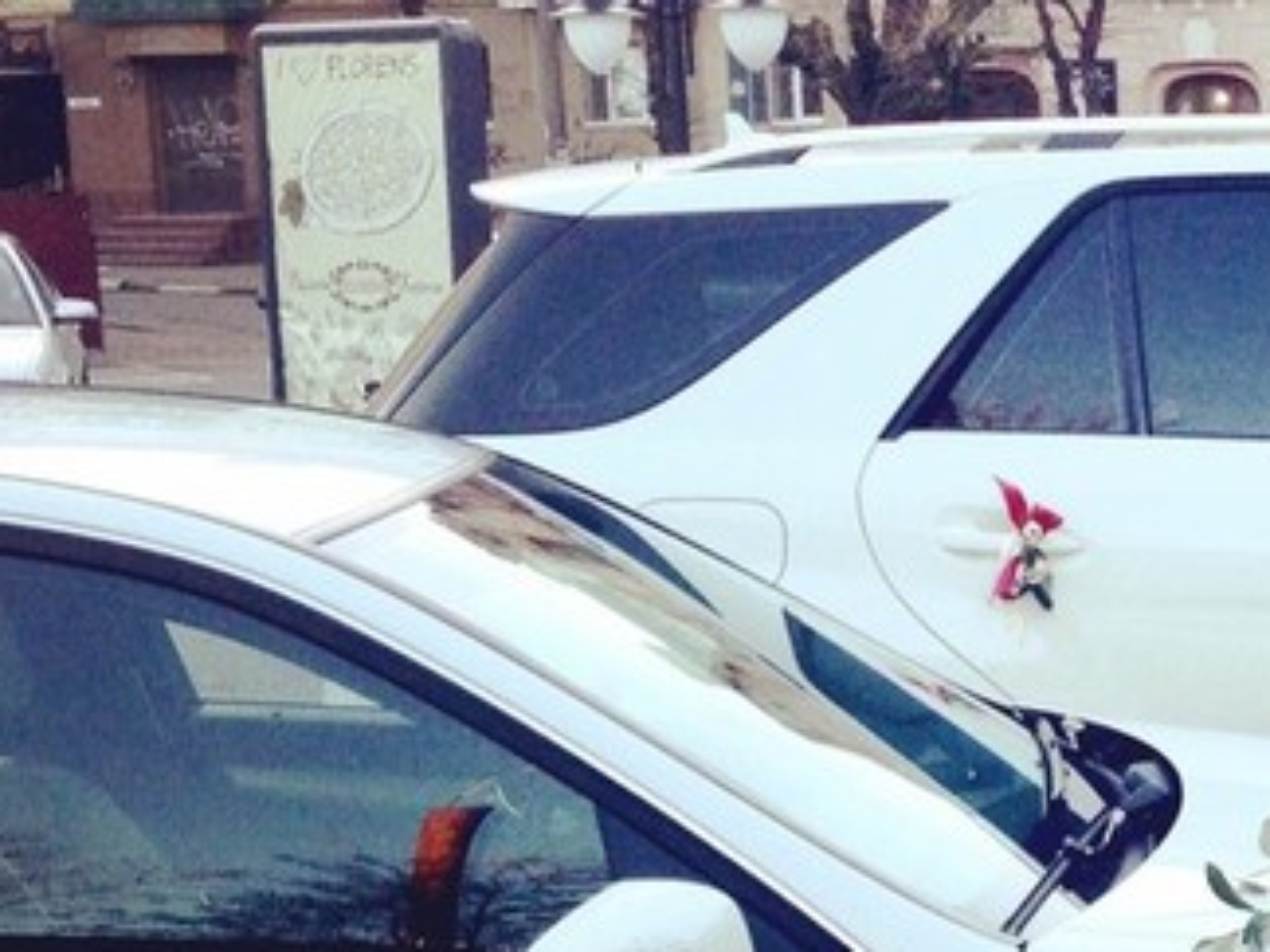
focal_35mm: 94
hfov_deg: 19.8
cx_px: 1472
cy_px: 627
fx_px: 3449
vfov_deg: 15.7
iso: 64
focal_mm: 4.12
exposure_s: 1/120
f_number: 2.4
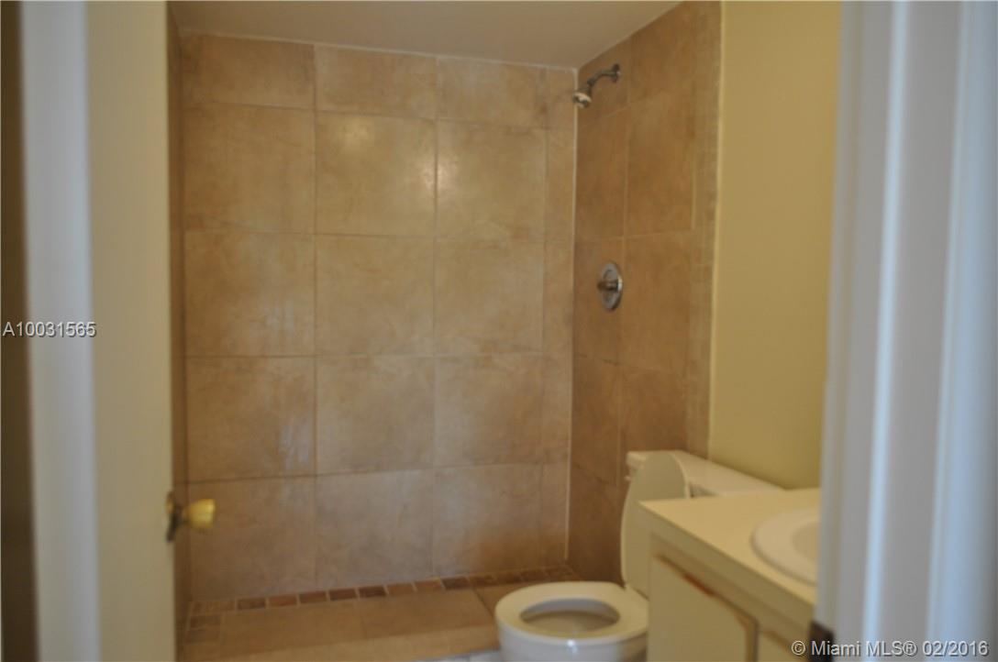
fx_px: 747
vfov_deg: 47.8
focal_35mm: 27
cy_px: 331
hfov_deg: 67.5
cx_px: 499
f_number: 4
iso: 450
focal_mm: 18
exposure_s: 1/60
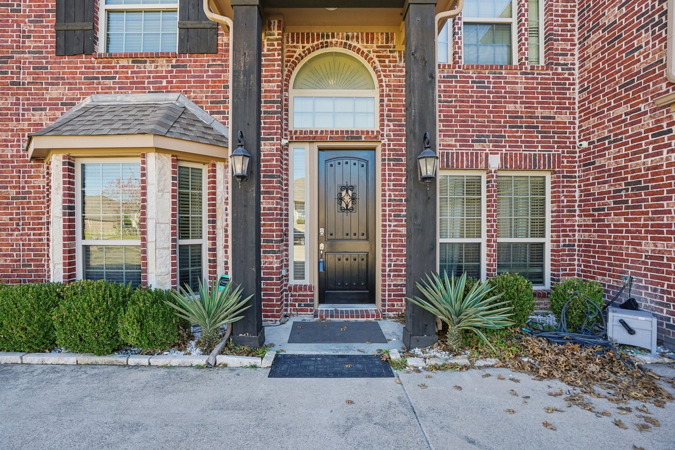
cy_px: 225
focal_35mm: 16
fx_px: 300
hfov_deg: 96.7
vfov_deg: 73.7
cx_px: 338
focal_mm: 16
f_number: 8
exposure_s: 1/60
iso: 160
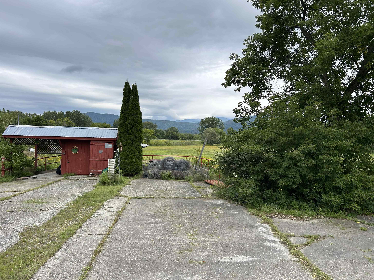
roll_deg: -0.5
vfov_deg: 53.1
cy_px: 140
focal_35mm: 26
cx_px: 187
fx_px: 281
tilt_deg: -1.2
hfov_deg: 67.3
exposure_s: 1/2123
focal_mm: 5.7
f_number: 1.5
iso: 50
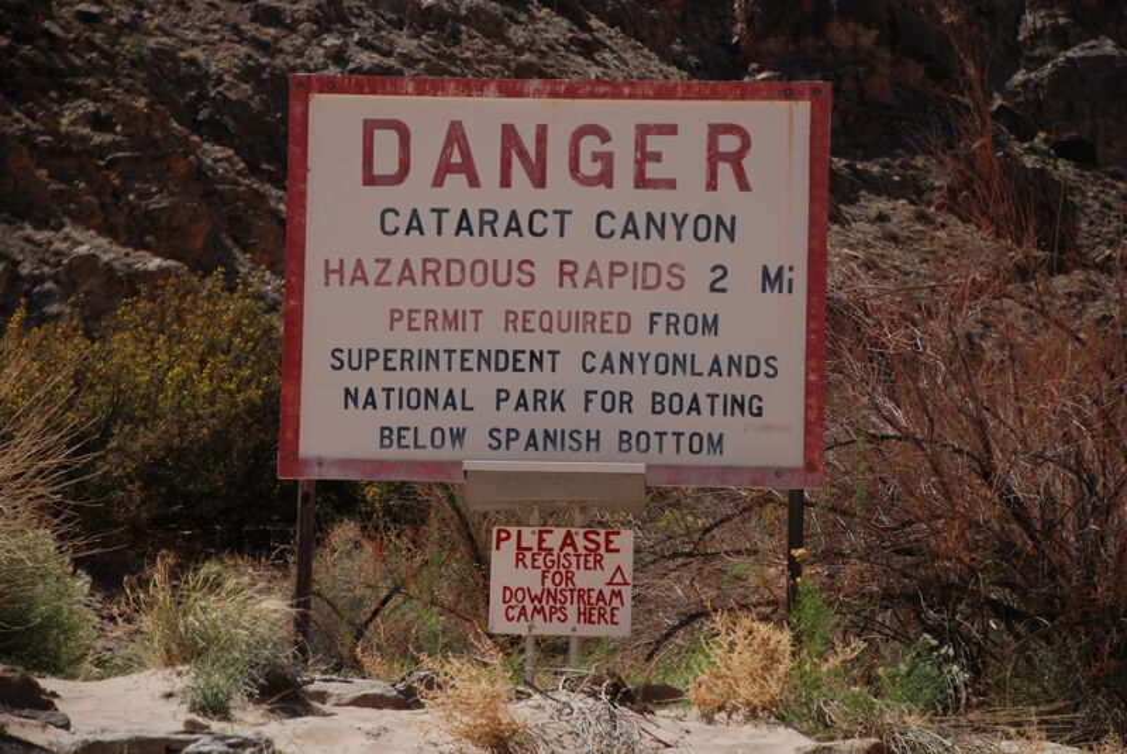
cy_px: 377
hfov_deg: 13.0
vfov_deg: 8.7
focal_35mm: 158
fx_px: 4935
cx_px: 564
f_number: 5.6
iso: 250
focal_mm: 105
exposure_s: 1/400
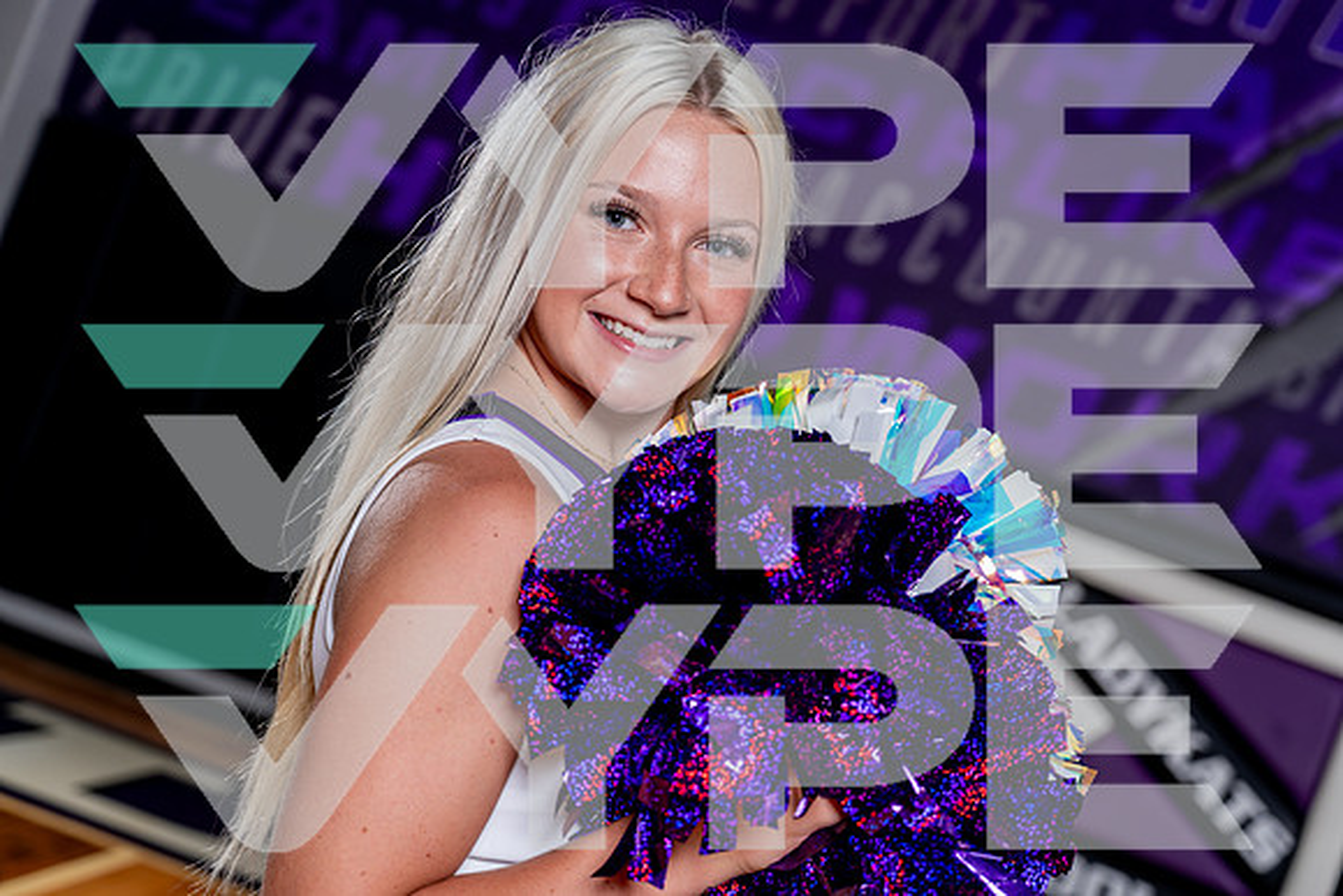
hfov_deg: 34.2
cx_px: 672
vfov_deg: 23.2
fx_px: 2182
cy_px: 448
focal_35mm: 58
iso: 100
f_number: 4
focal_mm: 58
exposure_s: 1/250
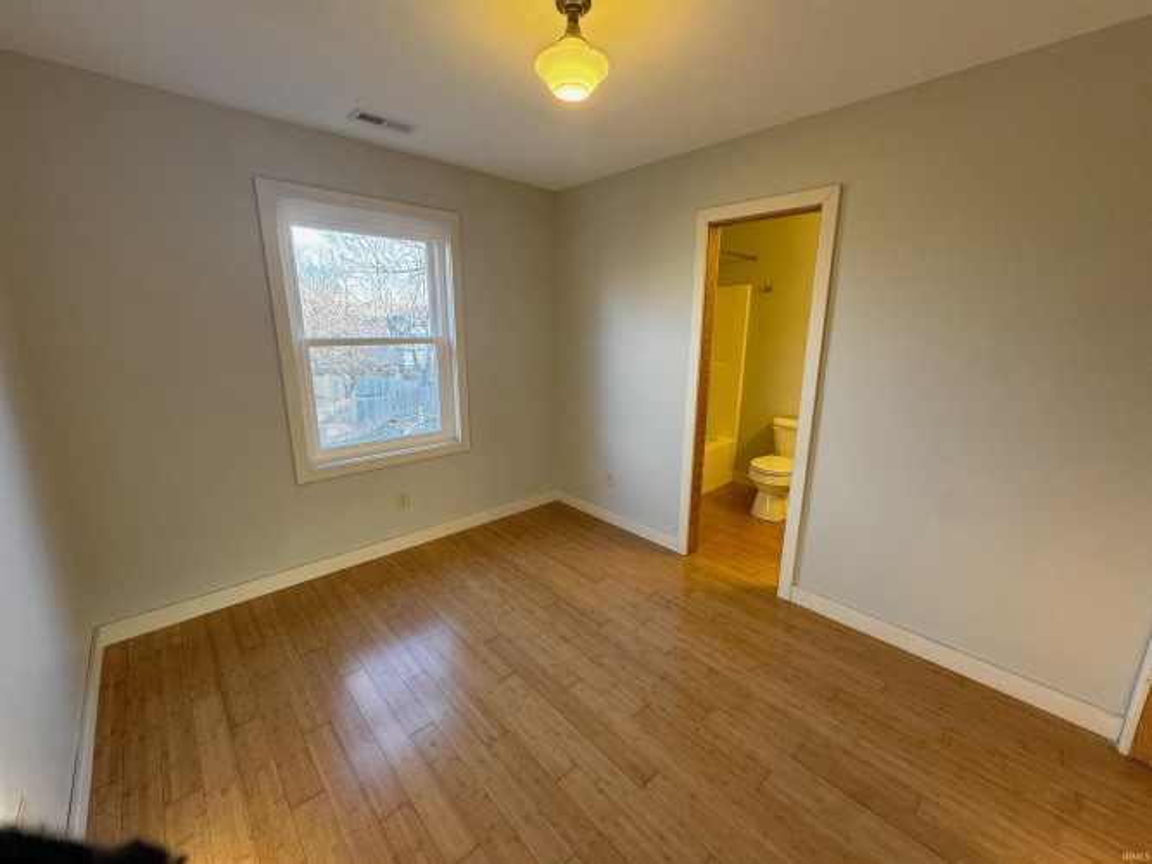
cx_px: 576
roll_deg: -0.8
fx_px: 466
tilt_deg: -13.3
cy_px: 432
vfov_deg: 85.7
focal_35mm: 14
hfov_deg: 102.1
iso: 160
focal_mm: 2.22
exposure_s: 1/60
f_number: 2.2
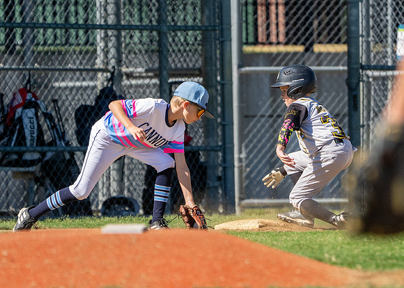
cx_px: 264
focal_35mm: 606
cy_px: 177
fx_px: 6954
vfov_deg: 2.4
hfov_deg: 3.3
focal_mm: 339
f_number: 5.6
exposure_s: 1/6400
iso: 1000
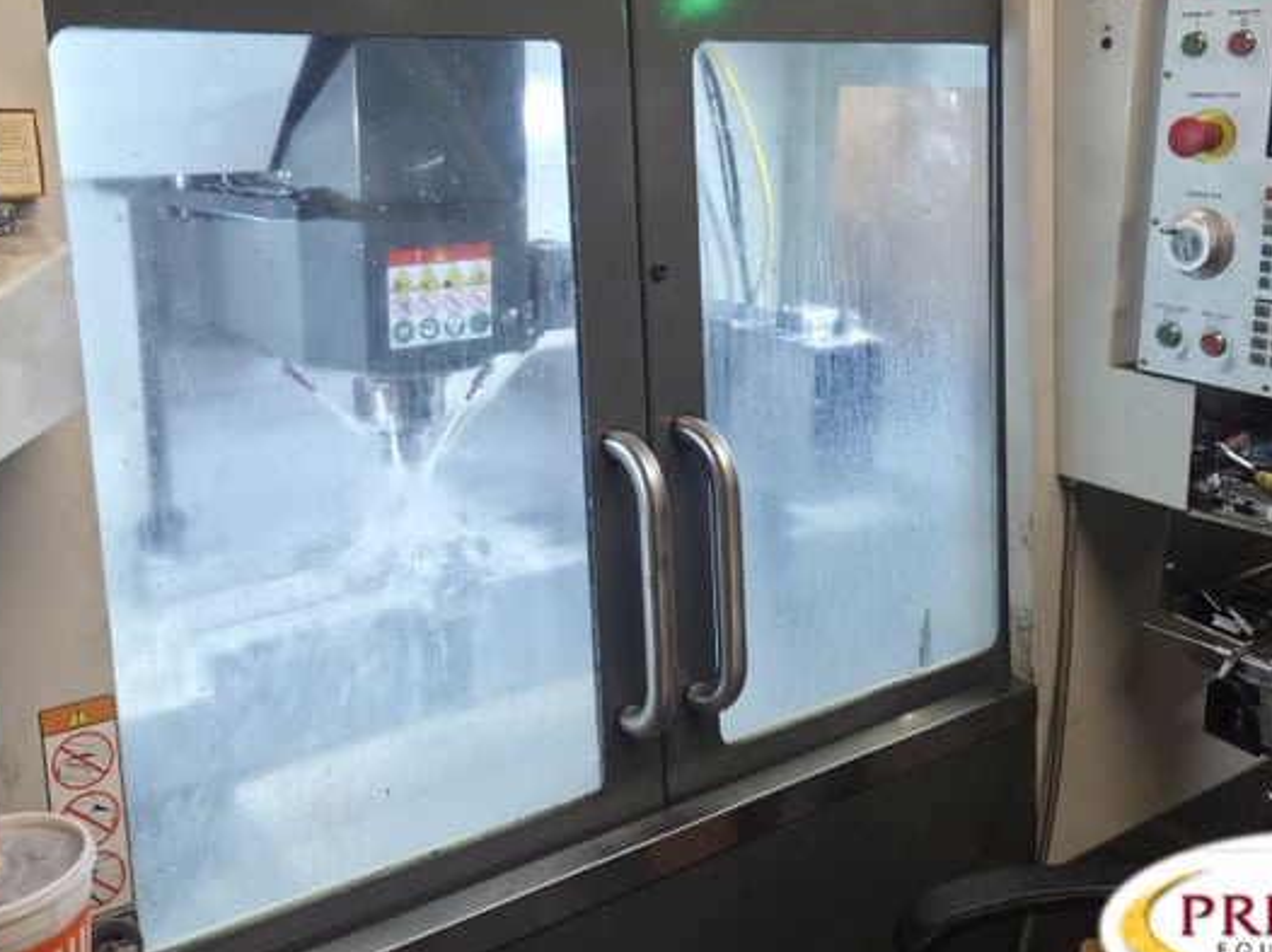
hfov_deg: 52.6
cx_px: 621
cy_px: 348
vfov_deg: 40.3
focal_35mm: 35
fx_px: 1286
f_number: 1.8
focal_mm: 5.4
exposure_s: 1/120
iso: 160
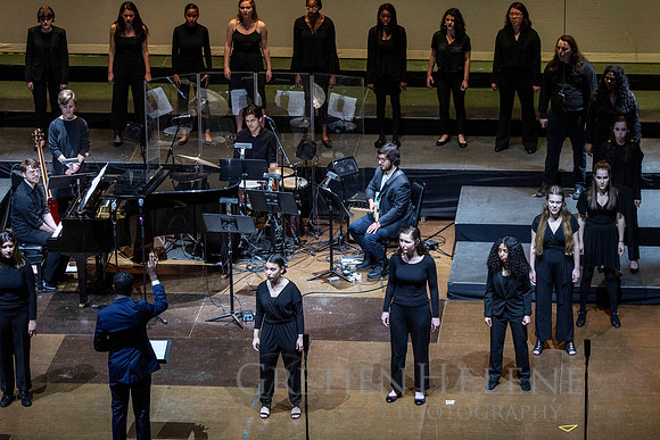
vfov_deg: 9.3
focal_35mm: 147
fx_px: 2695
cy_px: 265
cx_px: 399
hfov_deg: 14.0
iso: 2000
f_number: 9
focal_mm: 80
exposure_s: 1/200
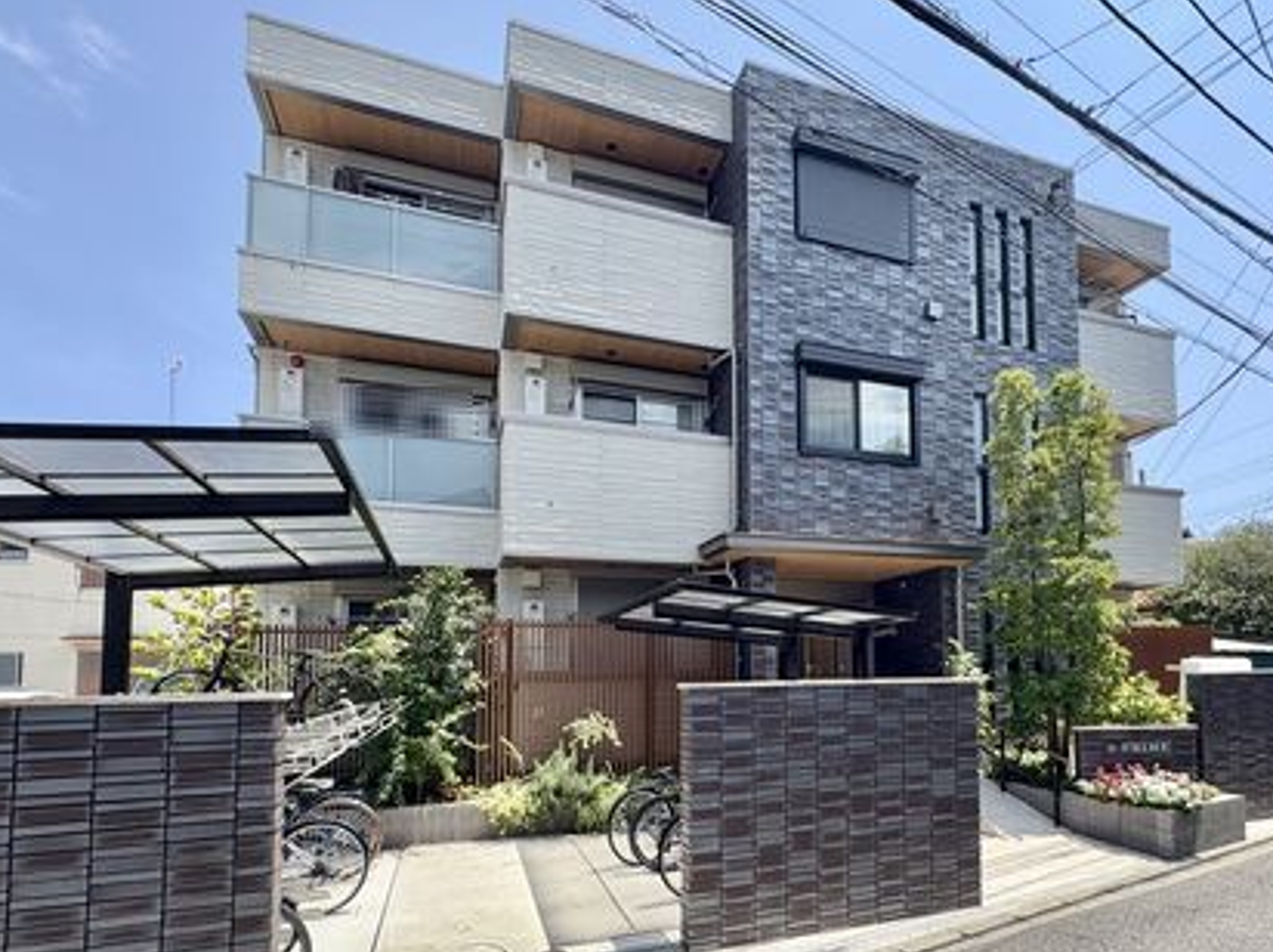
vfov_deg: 74.6
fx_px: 624
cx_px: 757
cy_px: 473
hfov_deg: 90.0
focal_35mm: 17
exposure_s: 1/756
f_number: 2.2
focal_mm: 2.22
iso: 64
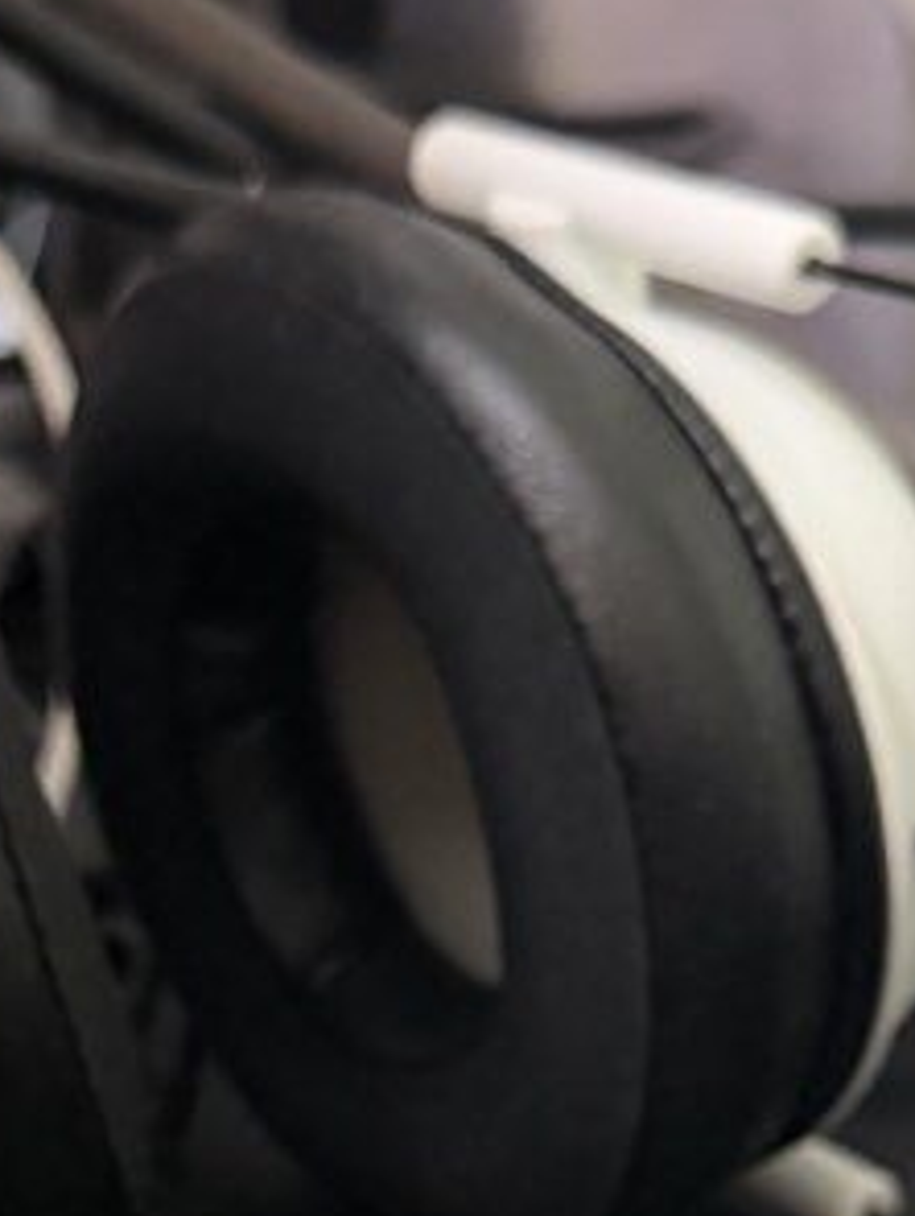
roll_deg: +7.9
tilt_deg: -25.7
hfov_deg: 14.2
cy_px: 1410
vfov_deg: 18.0
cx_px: 334
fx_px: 3657
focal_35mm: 104
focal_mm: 6.76
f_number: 1.78
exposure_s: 1/60
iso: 640
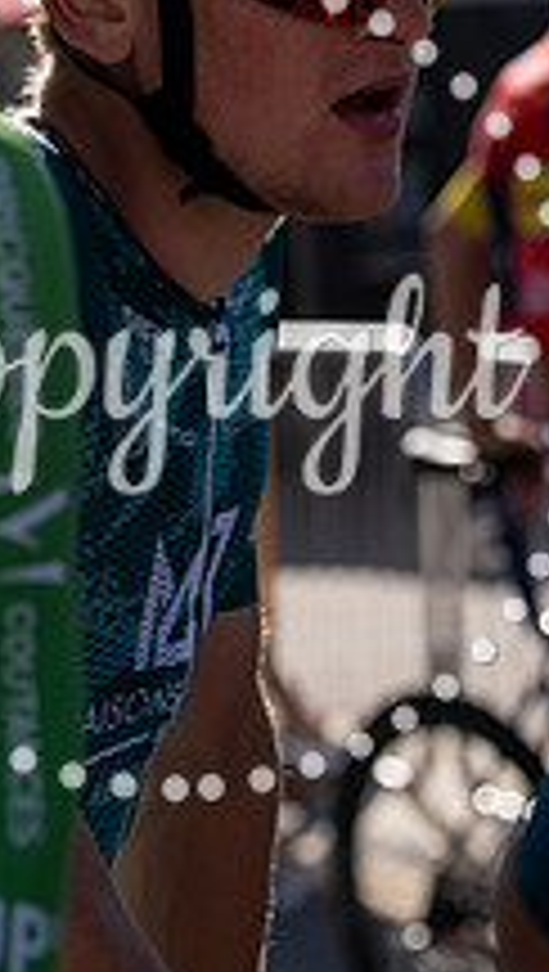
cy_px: -4
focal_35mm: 183
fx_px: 4721
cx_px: 261
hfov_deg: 6.7
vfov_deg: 11.6
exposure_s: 1/1000
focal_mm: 84
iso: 100
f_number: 5
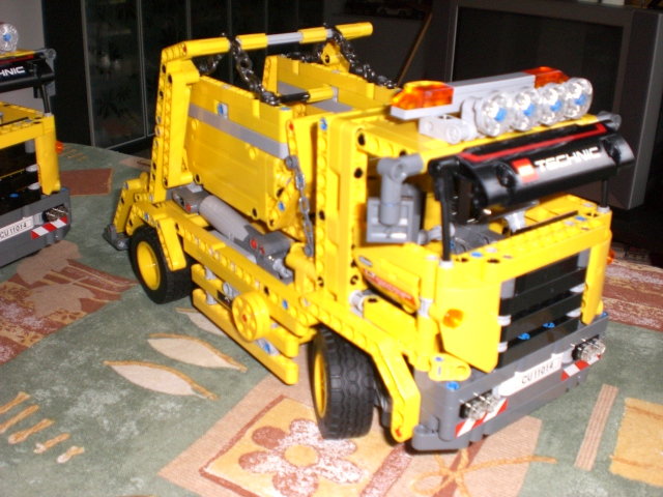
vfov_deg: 37.7
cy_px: 248
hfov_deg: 49.0
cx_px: 332
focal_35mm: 38
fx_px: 728
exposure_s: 1/60
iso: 200
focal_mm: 6.3
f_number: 3.1
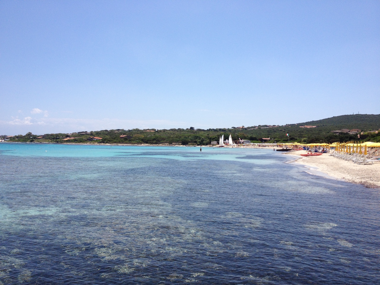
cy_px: 142
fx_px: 384
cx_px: 190
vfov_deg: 40.7
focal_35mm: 35
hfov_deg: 52.6
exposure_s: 1/2513
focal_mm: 4.28
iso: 50
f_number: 2.4
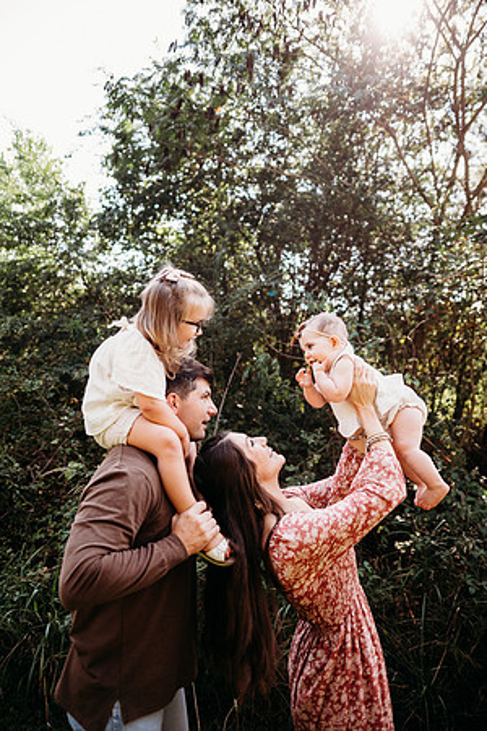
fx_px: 487
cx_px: 244
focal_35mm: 24
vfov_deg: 73.7
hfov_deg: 53.1
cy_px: 366
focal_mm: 24
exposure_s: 1/320
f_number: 2.2
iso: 100
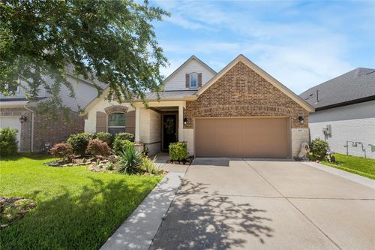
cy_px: 125
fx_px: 146
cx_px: 188
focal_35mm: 14
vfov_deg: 81.2
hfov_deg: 104.3
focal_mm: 14
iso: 125
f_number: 8
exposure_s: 1/200
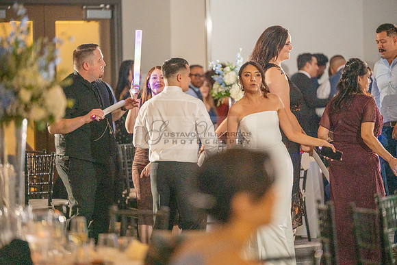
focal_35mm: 200
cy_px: 132
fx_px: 2206
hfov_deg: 10.3
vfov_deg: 6.9
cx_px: 198
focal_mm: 200
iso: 1600
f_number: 2.8
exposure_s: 1/200
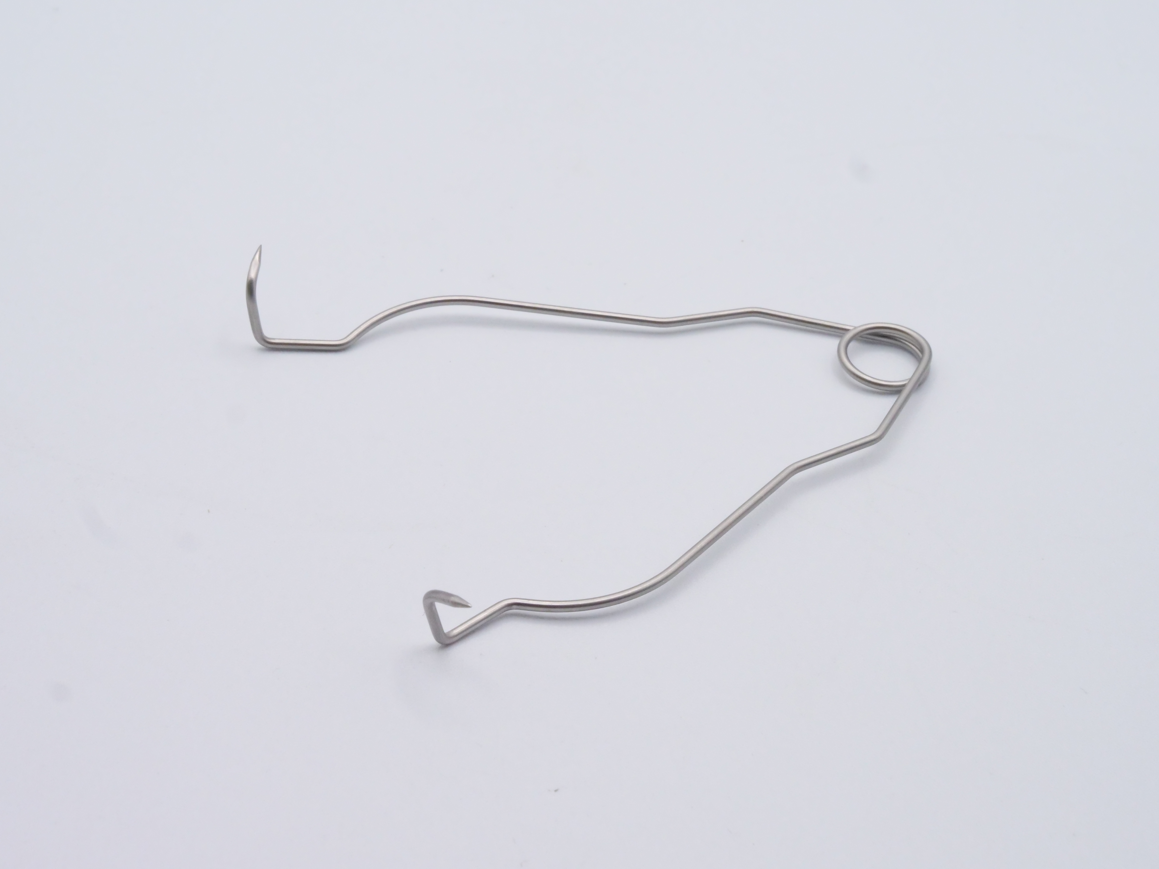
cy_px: 434
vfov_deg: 22.9
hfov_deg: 30.3
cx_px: 580
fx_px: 2143
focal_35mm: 64
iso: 3200
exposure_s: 1/250
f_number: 18
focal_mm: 32
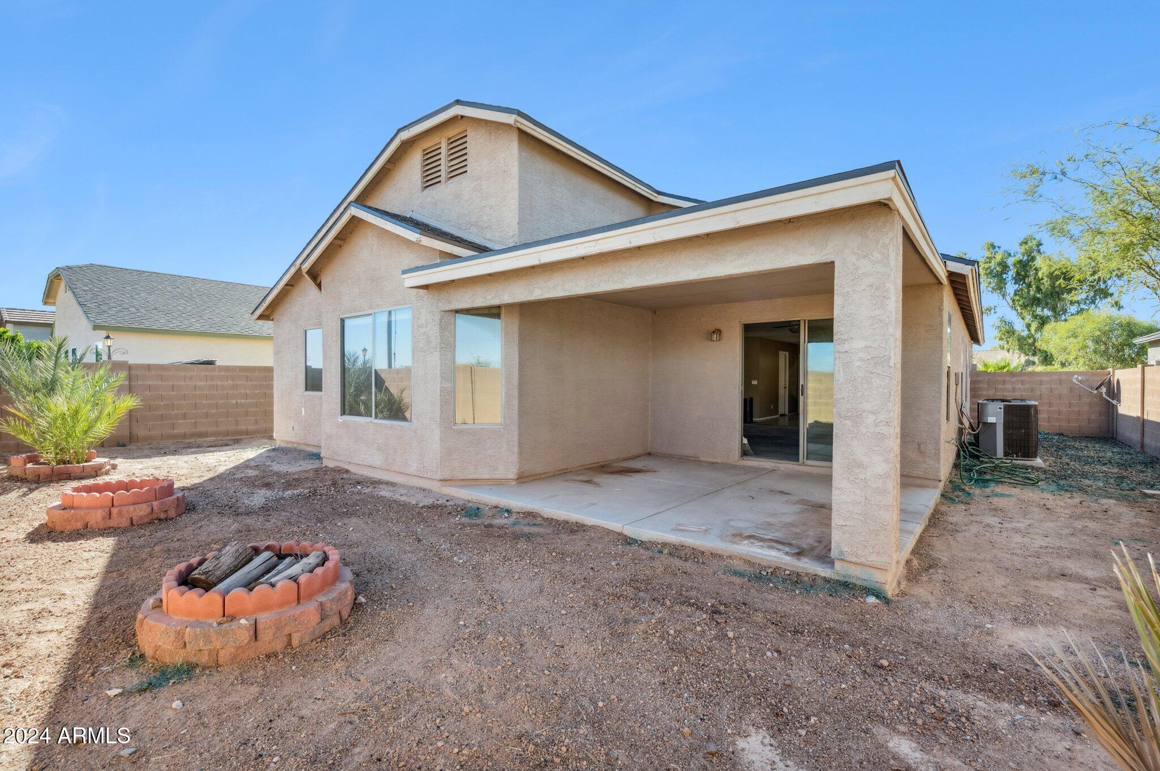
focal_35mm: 16
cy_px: 386
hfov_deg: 96.8
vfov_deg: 73.7
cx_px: 580
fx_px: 515
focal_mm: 16
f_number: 8
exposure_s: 1/320
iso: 320
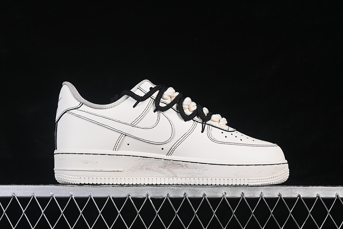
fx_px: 715
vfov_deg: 18.2
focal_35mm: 75
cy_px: 114
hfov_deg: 27.0
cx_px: 172
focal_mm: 50
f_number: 8
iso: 160
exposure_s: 1/80
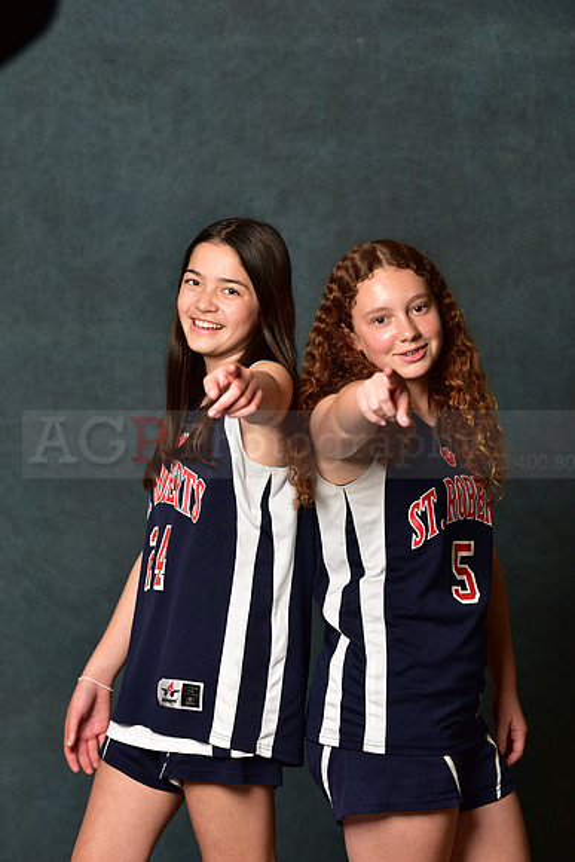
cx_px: 288
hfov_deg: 11.0
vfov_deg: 16.4
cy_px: 431
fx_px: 2993
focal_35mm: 125
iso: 200
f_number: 4.5
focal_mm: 125
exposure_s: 1/200
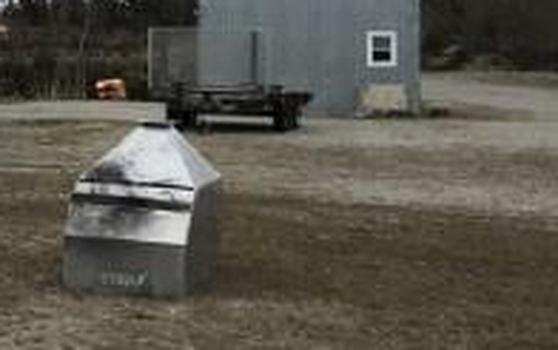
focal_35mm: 121
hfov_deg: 15.4
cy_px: 23
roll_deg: -1.8
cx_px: -376
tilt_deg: -0.3
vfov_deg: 10.8
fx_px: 1842
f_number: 1.8
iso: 20
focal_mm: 3.99
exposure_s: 1/391
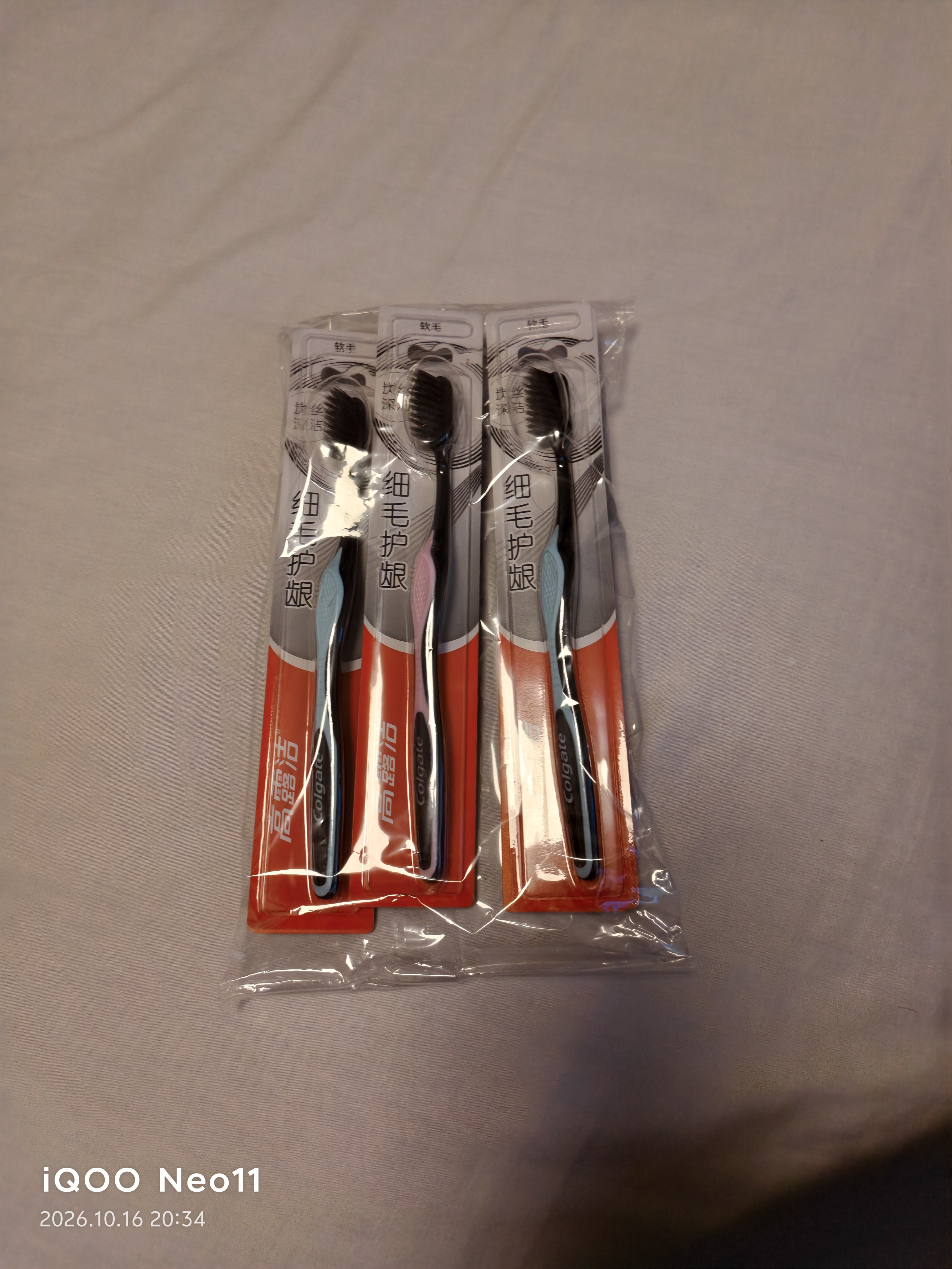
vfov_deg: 73.9
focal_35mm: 23
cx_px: 476
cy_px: 634
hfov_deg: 58.9
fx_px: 843
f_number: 1.88
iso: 81
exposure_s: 1/100
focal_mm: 5.56
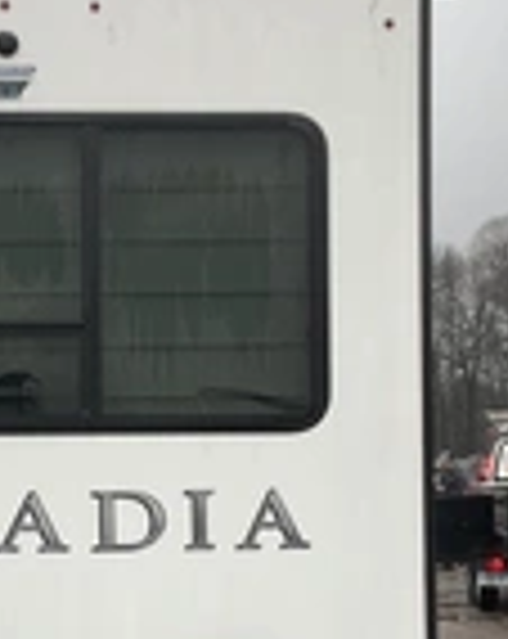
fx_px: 1508
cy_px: 436
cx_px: -18
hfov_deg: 18.5
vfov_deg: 23.8
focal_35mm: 80
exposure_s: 1/190
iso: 20
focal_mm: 3
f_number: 1.8
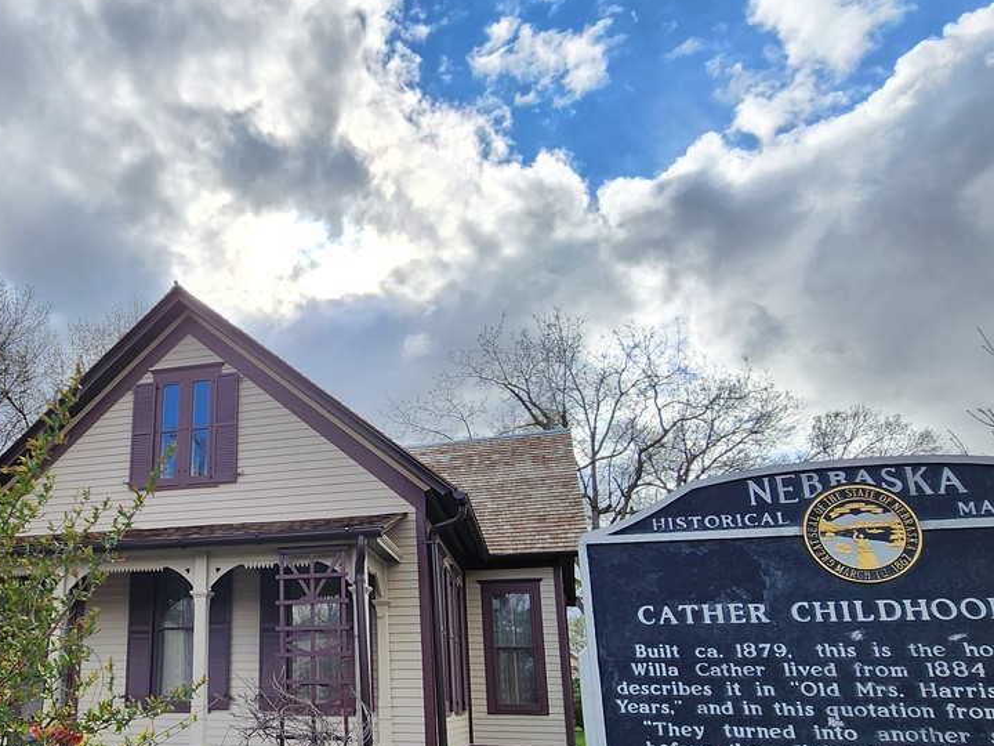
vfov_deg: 52.1
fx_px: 747
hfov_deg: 63.2
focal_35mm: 26
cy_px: 495
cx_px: 244
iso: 50
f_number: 2.2
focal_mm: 2.2
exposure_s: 1/1311
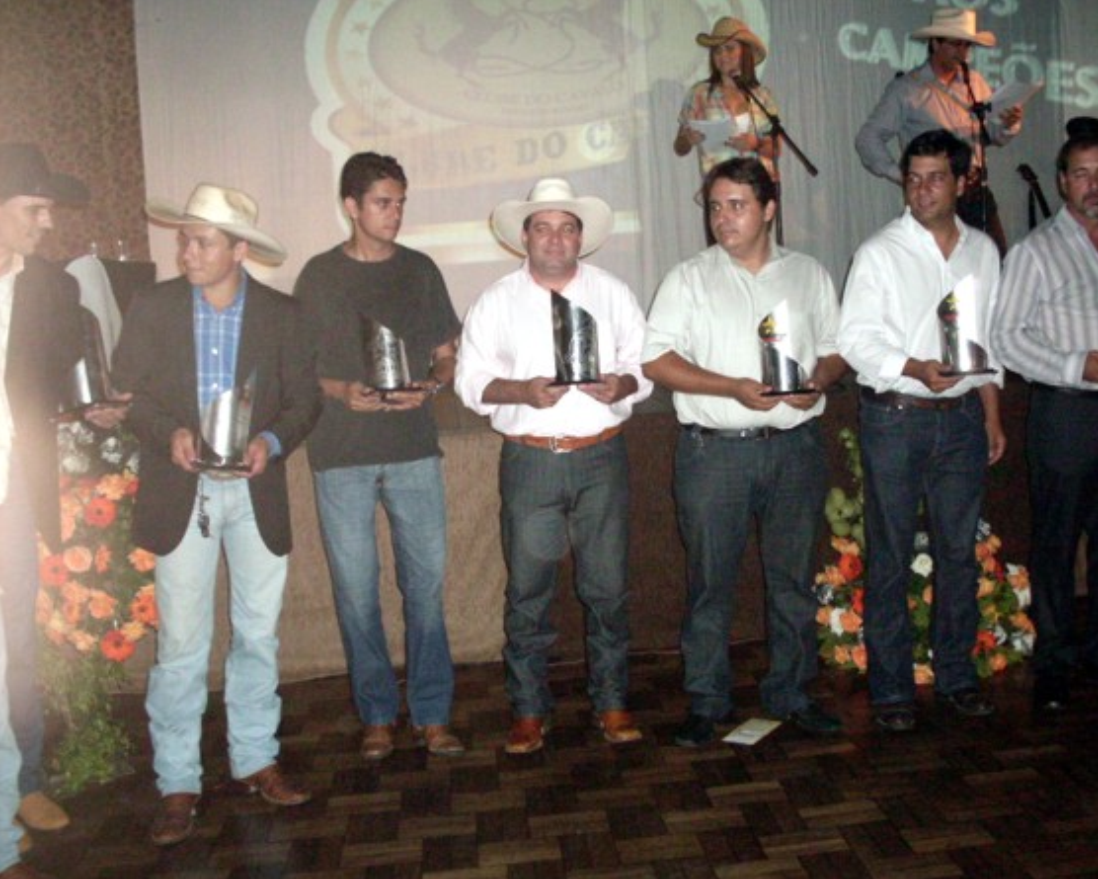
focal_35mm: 40
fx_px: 1300
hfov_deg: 45.8
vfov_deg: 37.3
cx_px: 588
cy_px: 442
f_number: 2.8
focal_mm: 6.3
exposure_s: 1/45
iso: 240
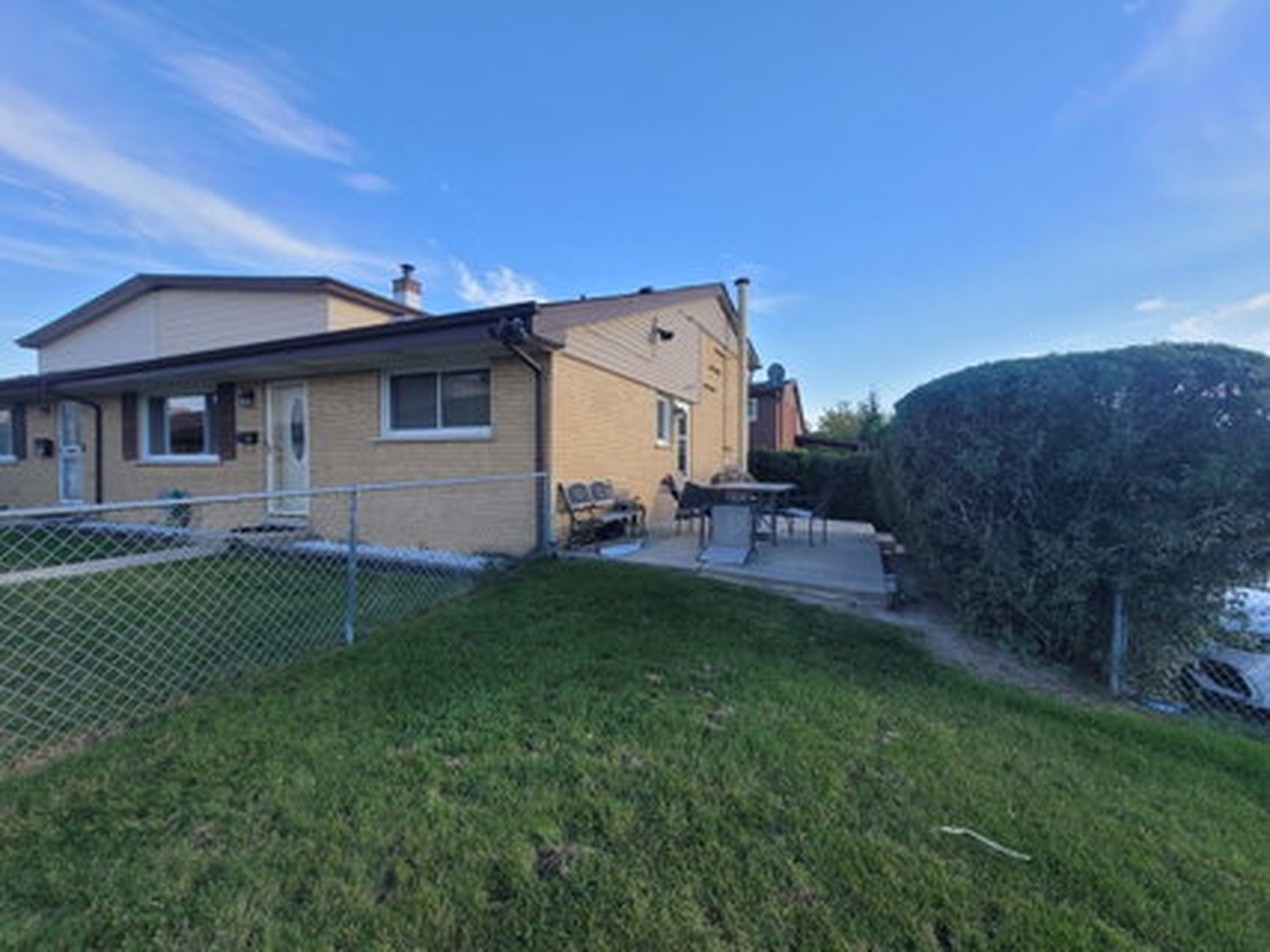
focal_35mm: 13
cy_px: 476
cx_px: 635
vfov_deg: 89.9
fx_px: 477
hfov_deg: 106.2
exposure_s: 1/616
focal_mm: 2.2
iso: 64
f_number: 2.2
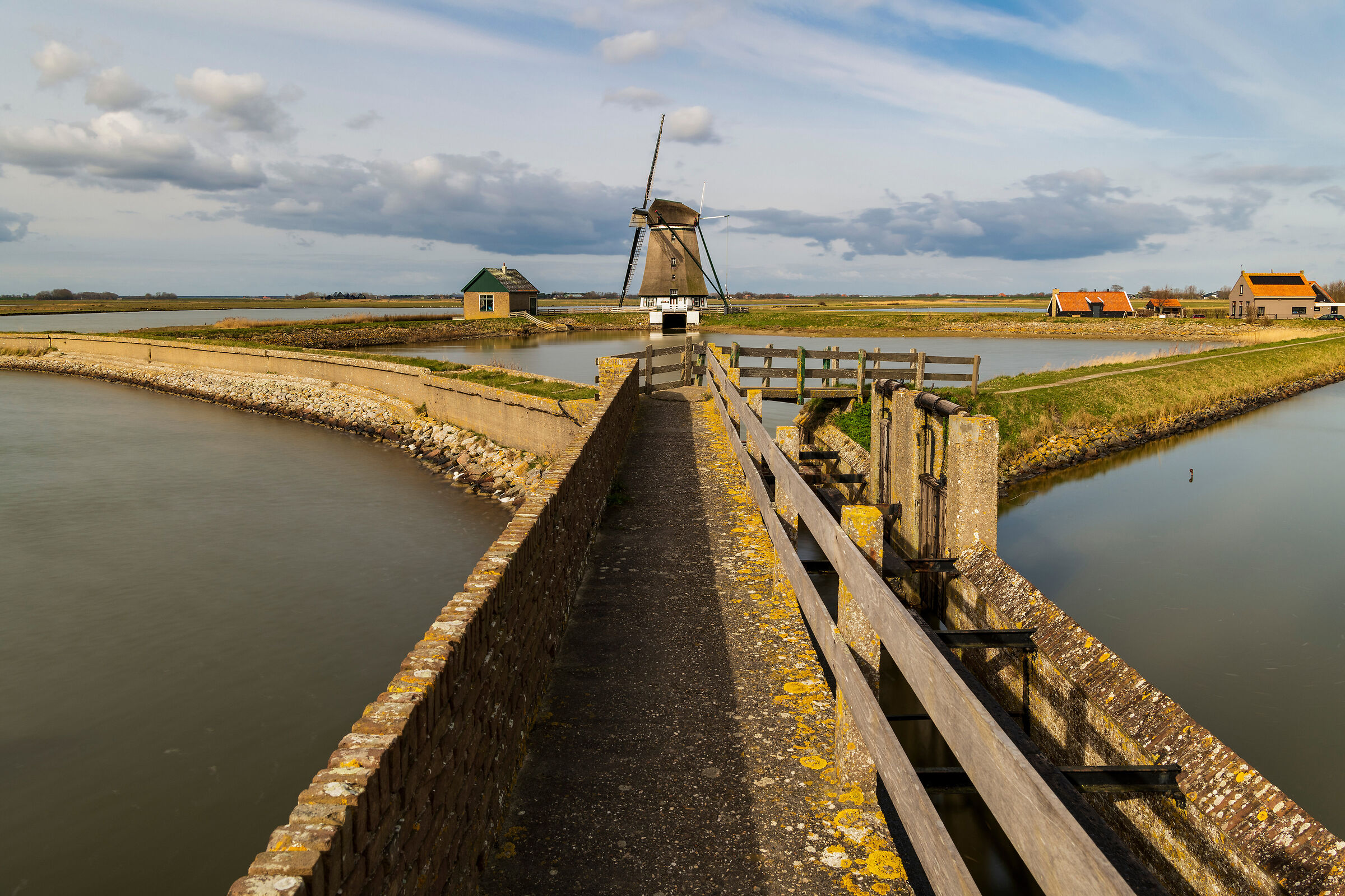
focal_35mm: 26
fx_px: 971
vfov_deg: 49.6
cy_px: 448
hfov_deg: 69.4
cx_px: 672
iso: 100
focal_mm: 26
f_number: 13
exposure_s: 6
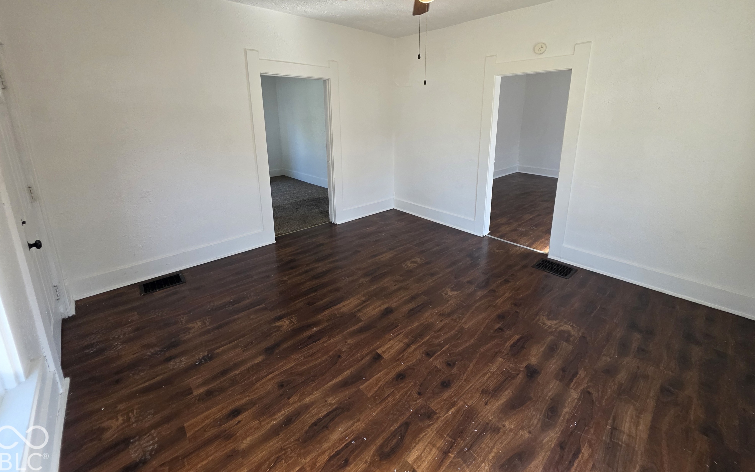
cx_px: 374
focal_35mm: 14
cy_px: 188
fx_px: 288
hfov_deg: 105.3
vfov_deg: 77.7
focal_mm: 2.2
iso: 200
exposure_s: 1/359
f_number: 1.9
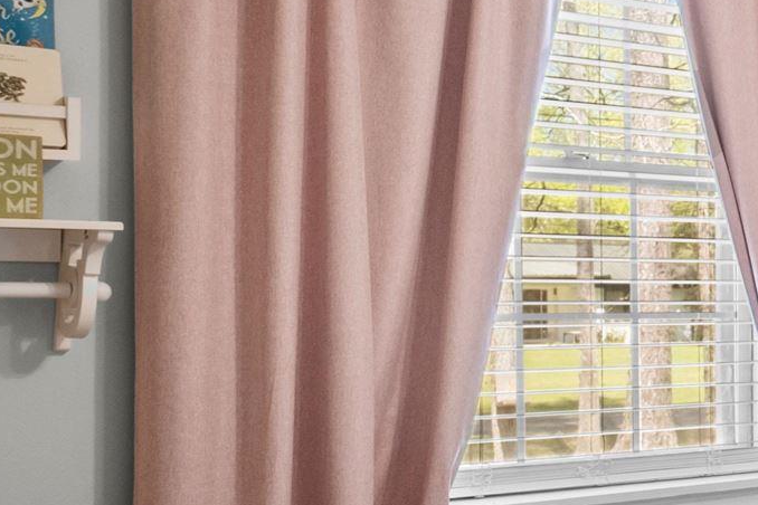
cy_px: 325
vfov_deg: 20.0
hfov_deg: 22.5
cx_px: 1224
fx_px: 1432
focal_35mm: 68
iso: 640
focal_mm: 10
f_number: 7.1
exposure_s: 1/2
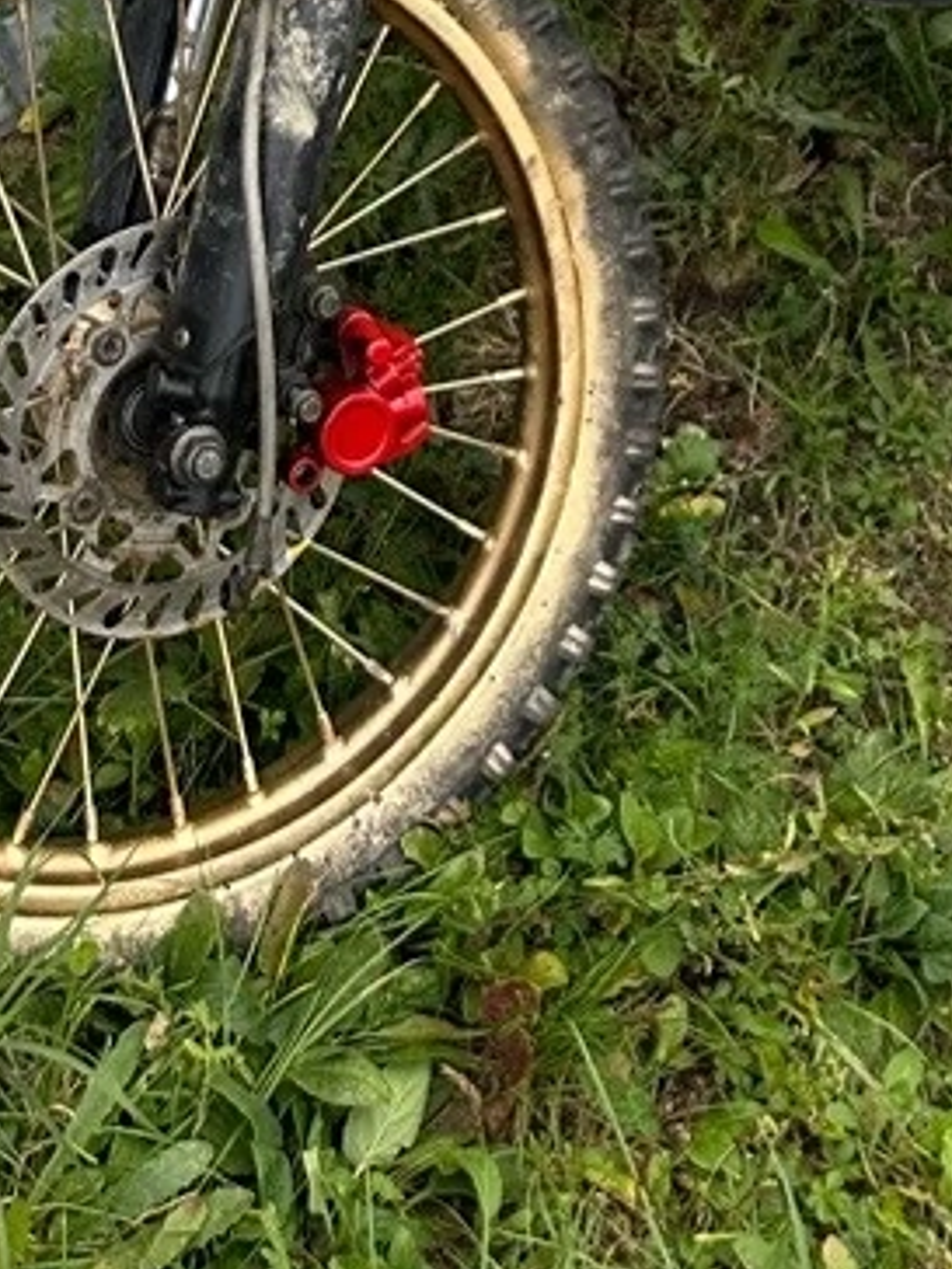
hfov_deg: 16.7
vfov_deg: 18.1
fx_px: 3227
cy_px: -948
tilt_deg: -16.3
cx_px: 694
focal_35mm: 88
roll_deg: +1.4
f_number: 1.78
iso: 80
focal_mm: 6.86
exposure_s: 1/564
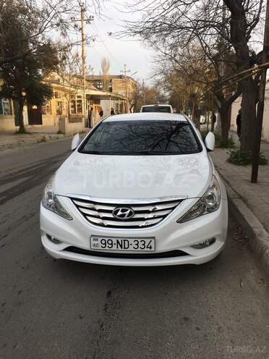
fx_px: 300
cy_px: 180
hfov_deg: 48.2
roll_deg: -0.2
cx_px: 134
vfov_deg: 61.7
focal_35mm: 29
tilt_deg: -12.4
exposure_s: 1/181
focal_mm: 4.15
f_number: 2.2
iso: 25
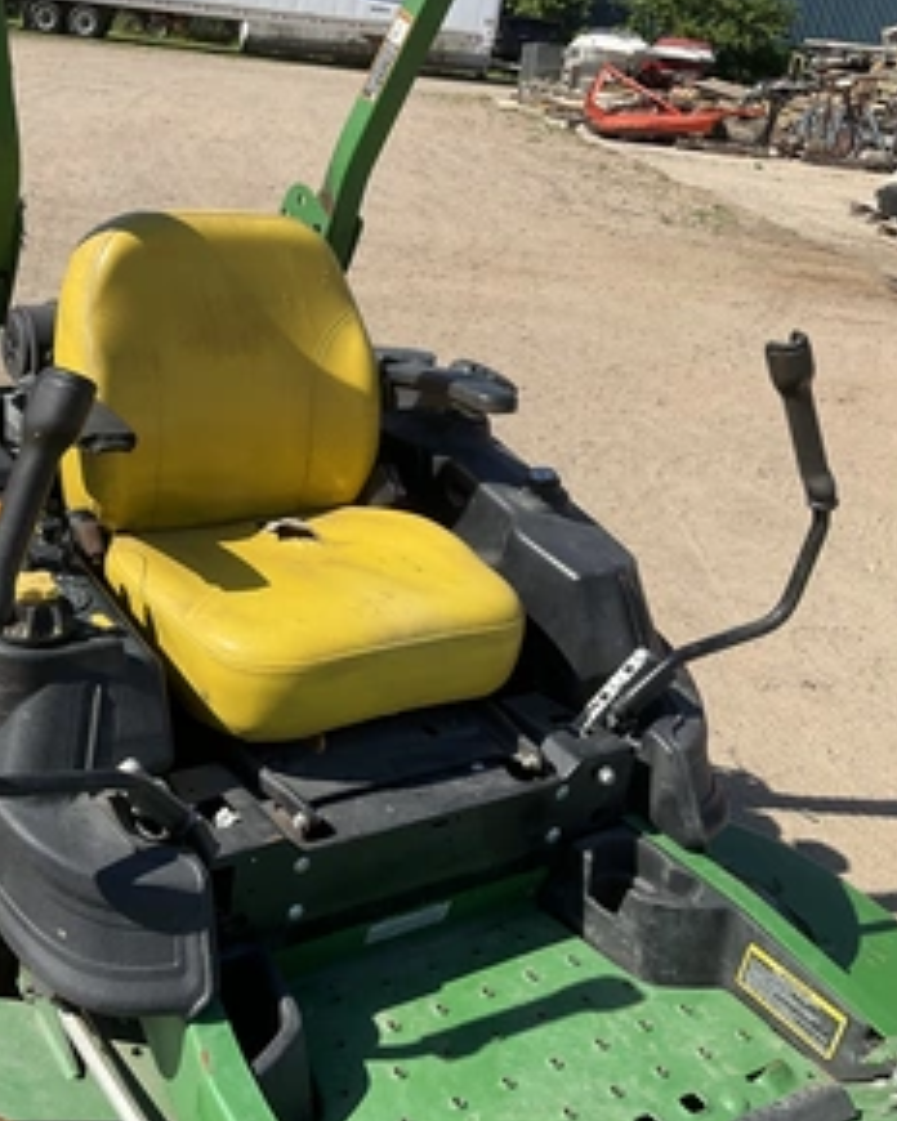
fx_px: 1294
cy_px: 564
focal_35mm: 39
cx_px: 271
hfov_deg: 37.6
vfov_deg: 46.8
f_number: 1.8
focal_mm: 3
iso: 25
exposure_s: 1/1730
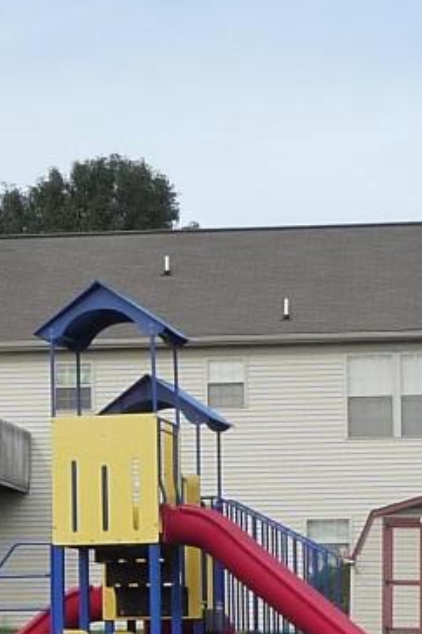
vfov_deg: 14.4
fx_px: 2479
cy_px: 531
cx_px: 73
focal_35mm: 141
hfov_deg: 9.7
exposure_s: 1/1000
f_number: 3.4
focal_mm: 5
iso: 160
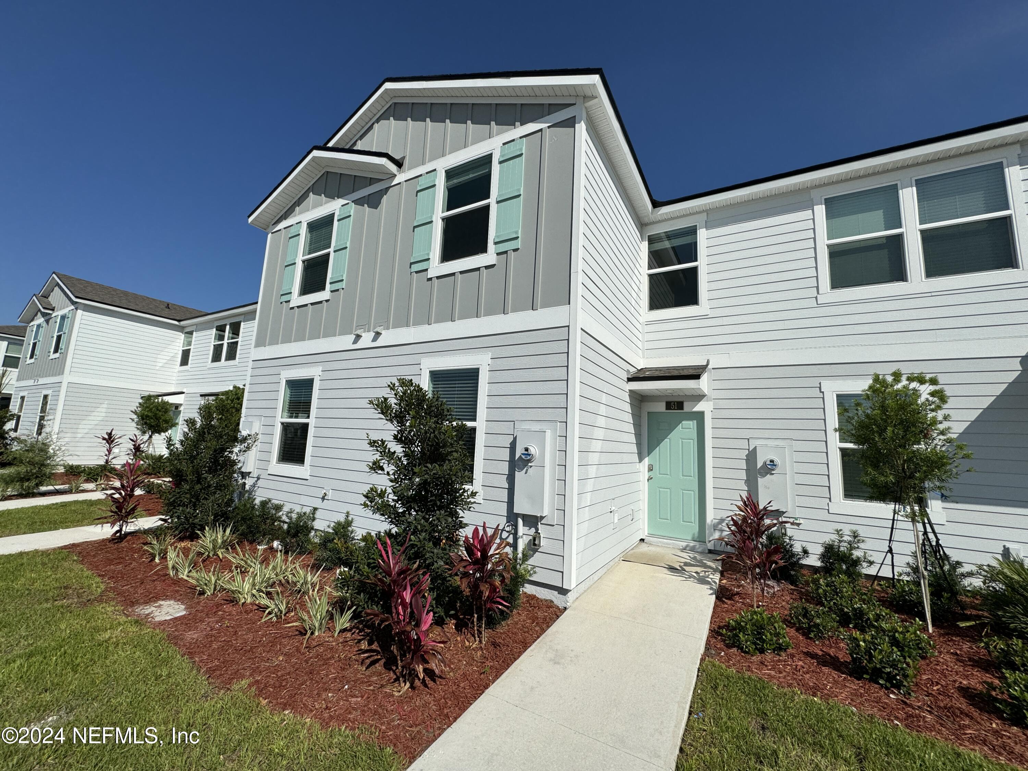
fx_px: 416
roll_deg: -3.1
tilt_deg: +7.9
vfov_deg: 85.7
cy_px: 386
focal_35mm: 14
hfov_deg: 102.1
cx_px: 514
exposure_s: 1/4630
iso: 40
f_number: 2.2
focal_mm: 2.22
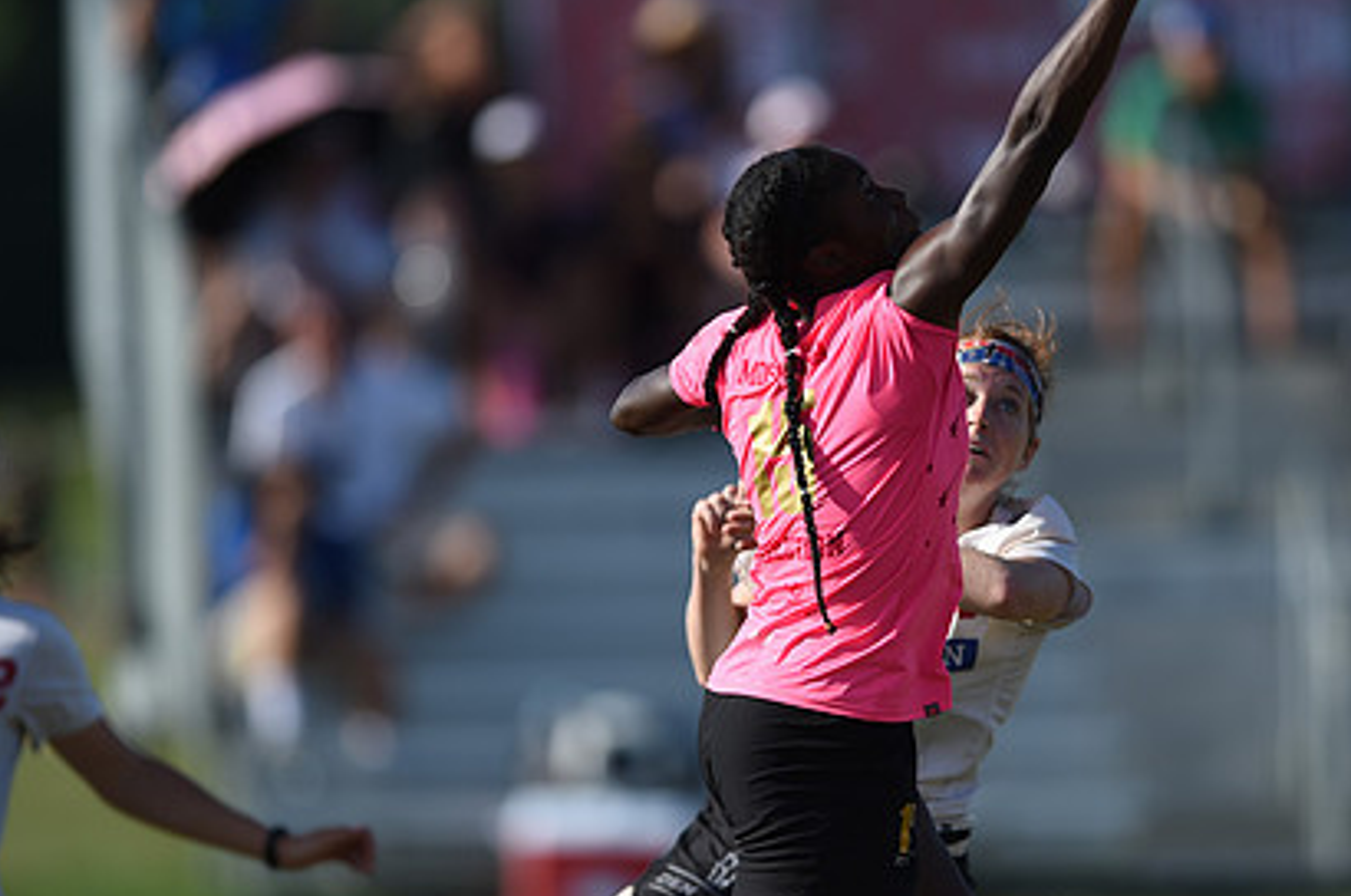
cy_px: 440
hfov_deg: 3.6
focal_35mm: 566
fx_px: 21207
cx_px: 837
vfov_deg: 2.4
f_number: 2.8
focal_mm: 400
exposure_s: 1/2000
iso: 100
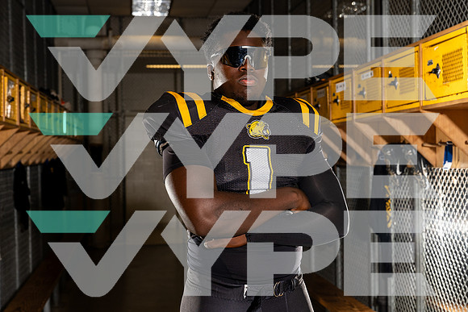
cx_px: 234
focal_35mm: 53
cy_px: 156
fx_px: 689
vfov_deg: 25.5
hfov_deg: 37.5
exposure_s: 1/250
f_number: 5.6
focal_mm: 53
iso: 200
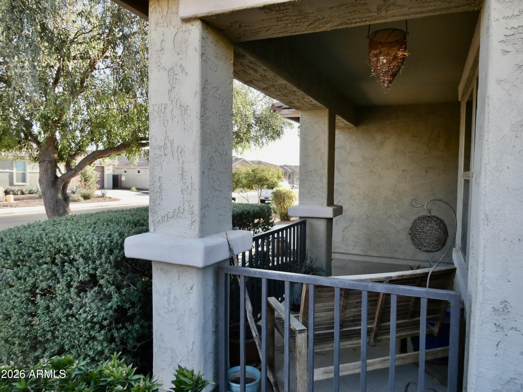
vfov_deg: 56.8
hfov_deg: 71.6
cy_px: 196
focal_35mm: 24
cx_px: 262
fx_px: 363
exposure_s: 1/200
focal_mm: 4.3
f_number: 3.3
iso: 80
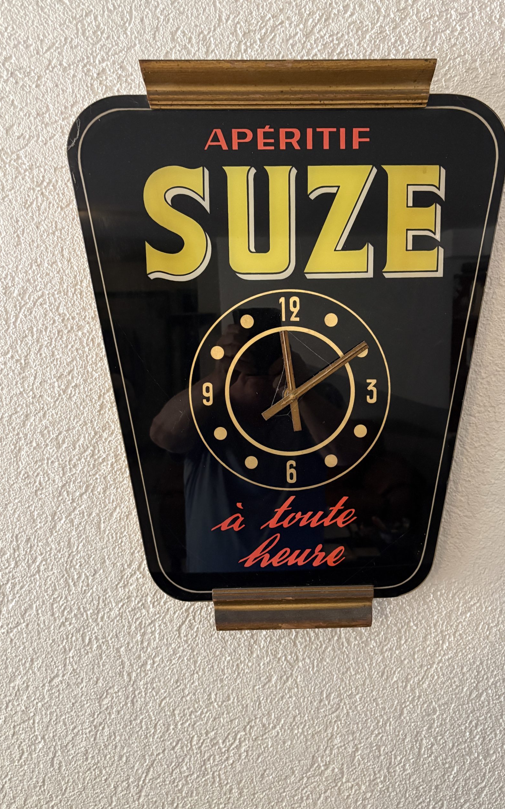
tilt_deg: -3.8
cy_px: 406
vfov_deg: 66.5
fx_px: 617
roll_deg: -0.2
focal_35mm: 28
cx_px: 294
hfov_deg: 44.4
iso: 500
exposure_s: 1/40
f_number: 1.6
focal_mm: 5.96
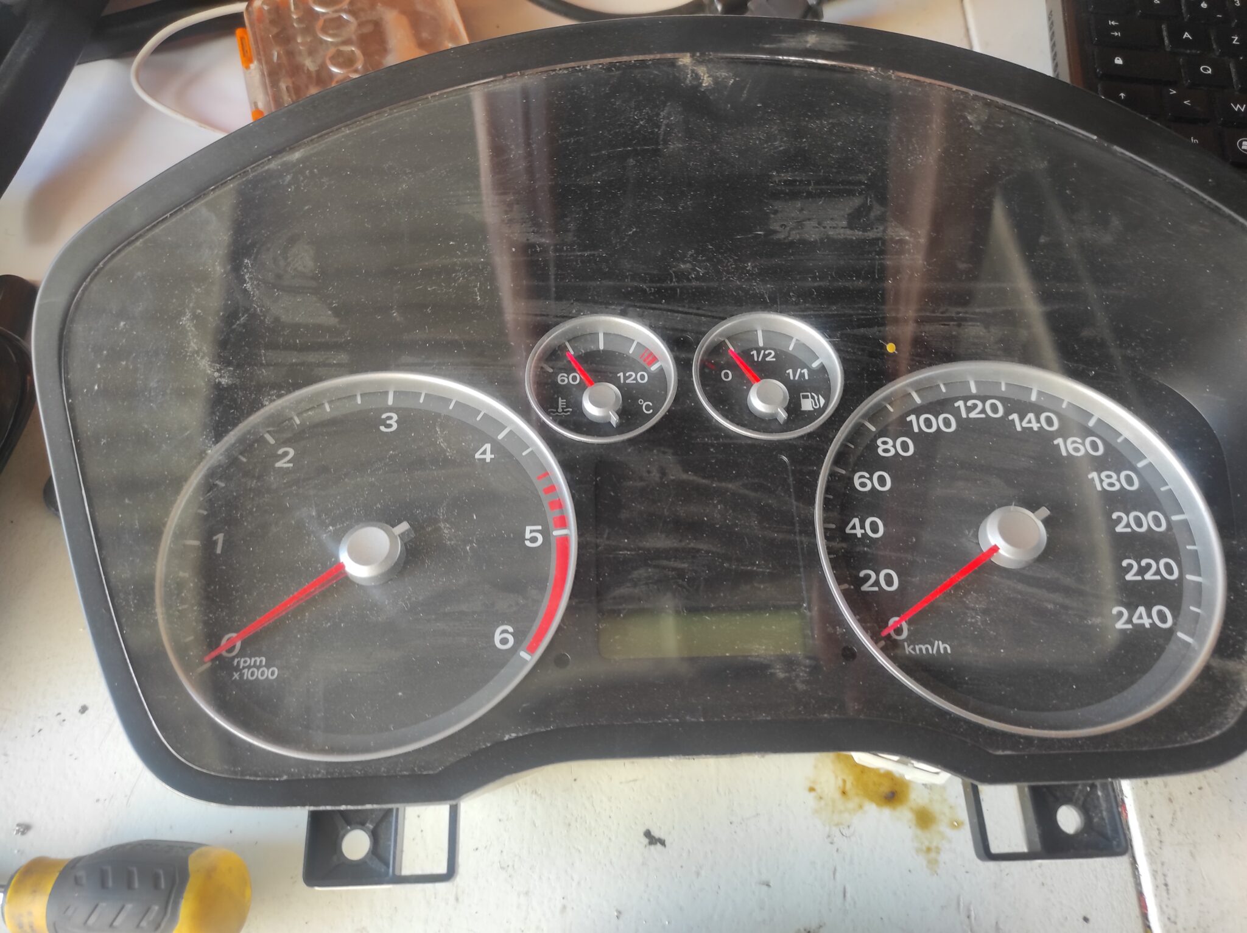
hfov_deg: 69.4
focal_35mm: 25
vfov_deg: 54.8
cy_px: 466
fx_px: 900
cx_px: 624
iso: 188
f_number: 1.89
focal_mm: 5.43
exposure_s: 1/60
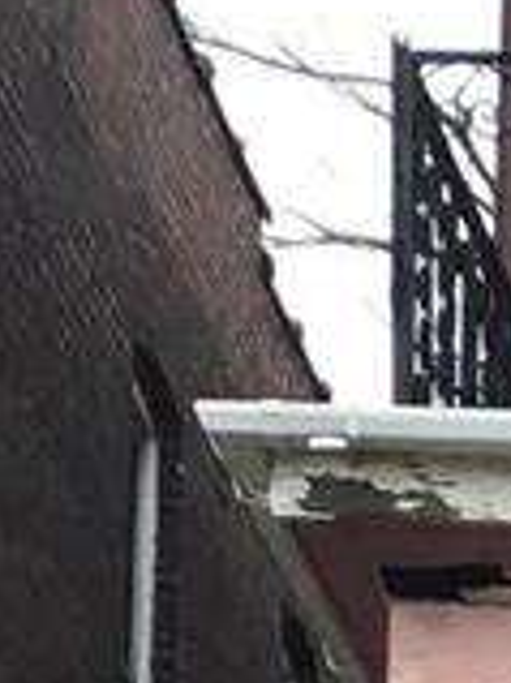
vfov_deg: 8.0
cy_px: 1422
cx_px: 1237
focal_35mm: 234
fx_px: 4612
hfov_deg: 6.1
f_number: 2.4
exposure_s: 1/128
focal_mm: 3.3
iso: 25
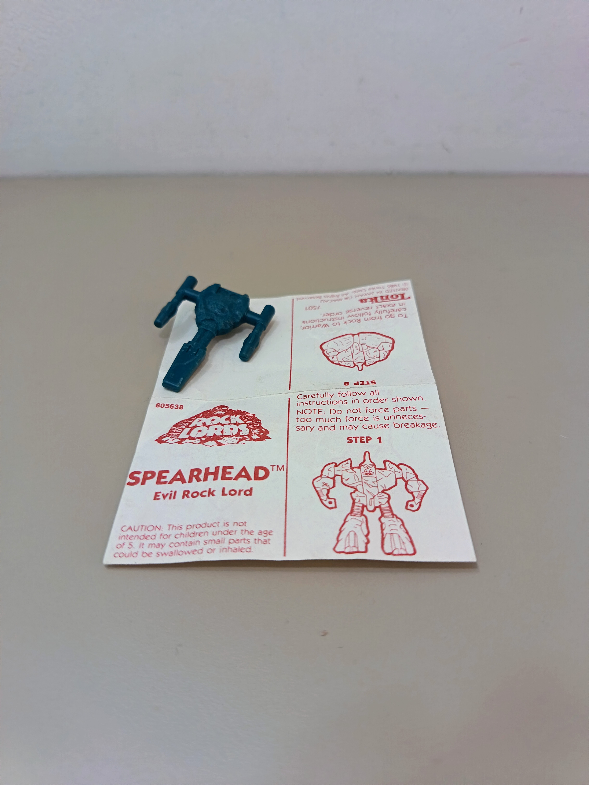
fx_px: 544
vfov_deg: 71.6
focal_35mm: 24
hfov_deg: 56.8
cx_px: 294
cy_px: 392
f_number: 1.75
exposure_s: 1/33.3
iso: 1235
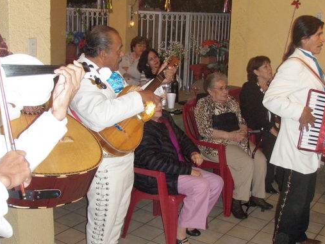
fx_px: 451
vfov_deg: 30.3
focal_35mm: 48
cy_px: 121
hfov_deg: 39.5
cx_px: 197
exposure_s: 1/30
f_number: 3.5
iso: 400
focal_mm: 6.7
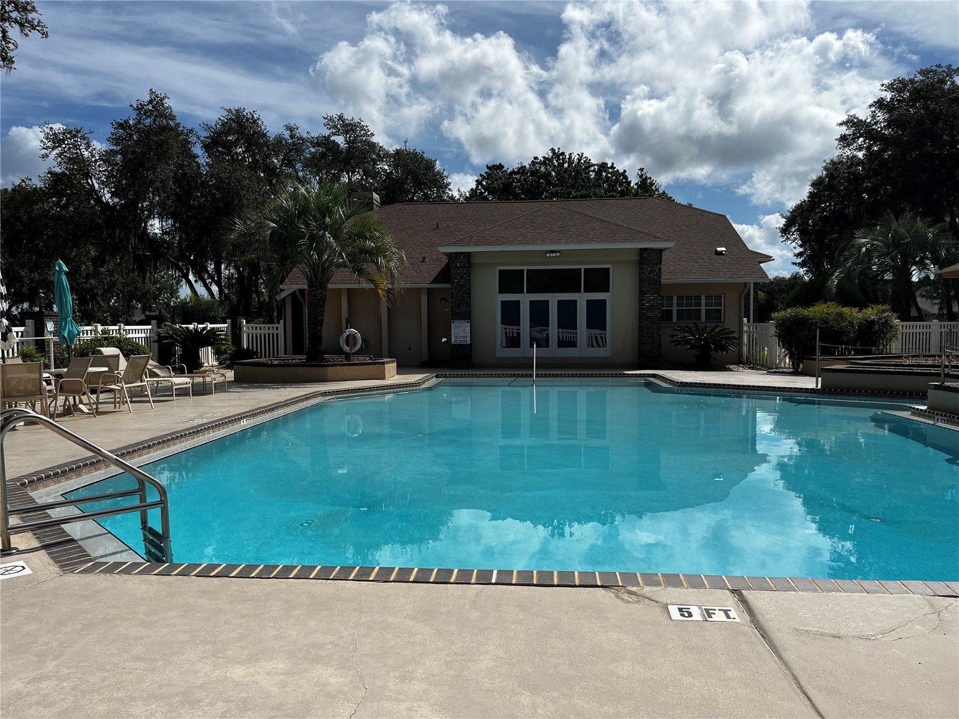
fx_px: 720
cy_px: 360
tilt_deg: -3.3
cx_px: 480
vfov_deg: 53.1
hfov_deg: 67.3
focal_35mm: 26
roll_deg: +0.0
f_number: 1.6
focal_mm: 5.1
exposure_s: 1/8403
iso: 50
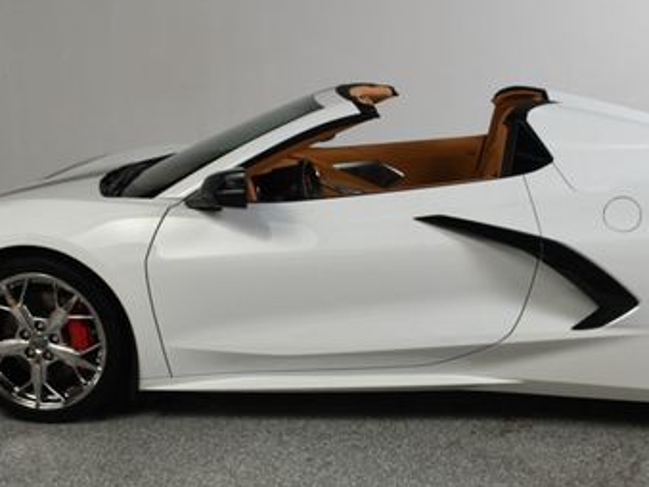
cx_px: 410
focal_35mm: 49
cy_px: 257
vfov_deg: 29.7
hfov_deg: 38.6
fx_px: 918
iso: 100
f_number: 13
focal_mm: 18
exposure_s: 1/160
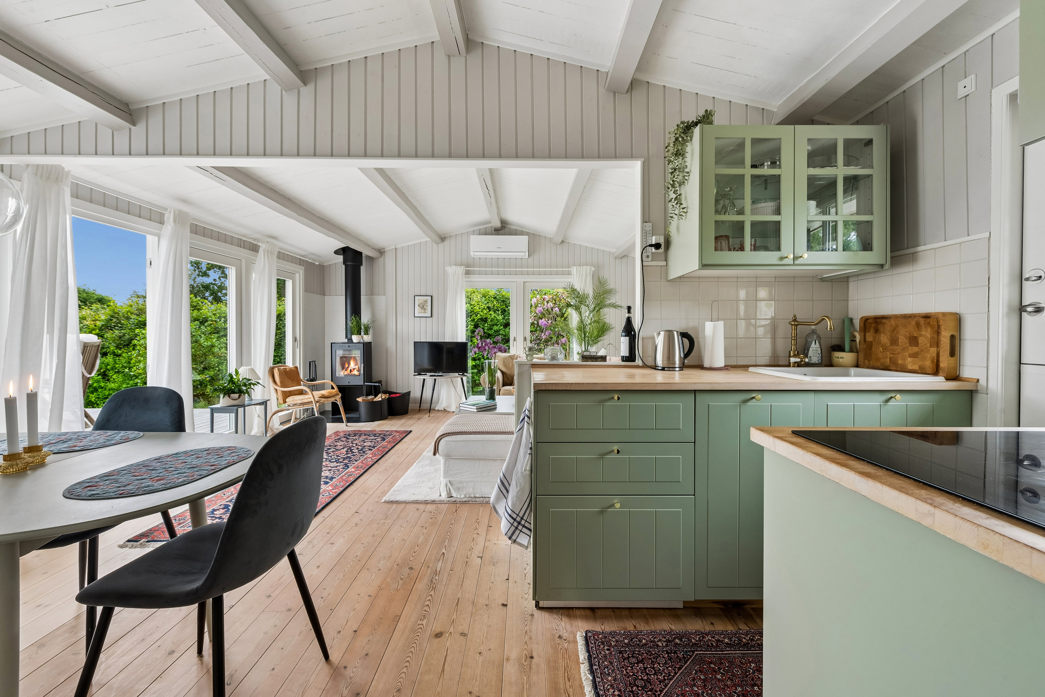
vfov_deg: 81.2
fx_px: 406
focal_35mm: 14
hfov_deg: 104.3
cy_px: 348
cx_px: 522
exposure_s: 1/20
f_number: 13
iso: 400
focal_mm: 14
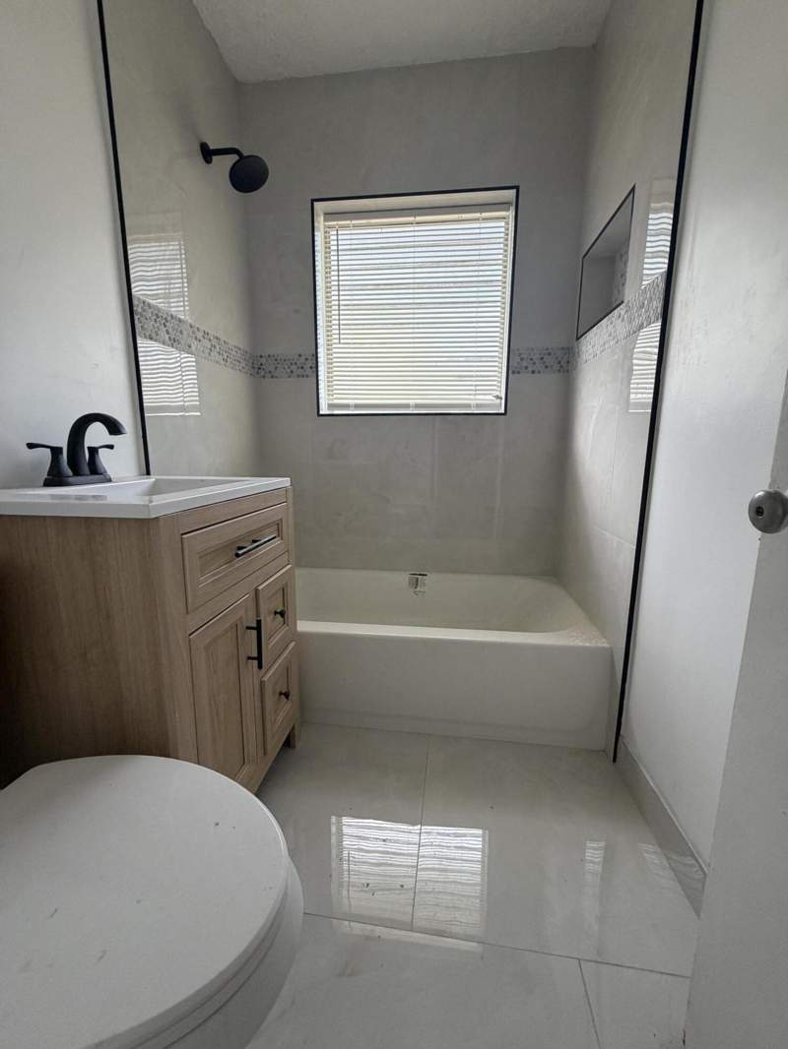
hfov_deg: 85.7
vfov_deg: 102.1
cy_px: 524
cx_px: 394
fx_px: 425
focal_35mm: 14
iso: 200
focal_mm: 2.22
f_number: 2.2
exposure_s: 1/121
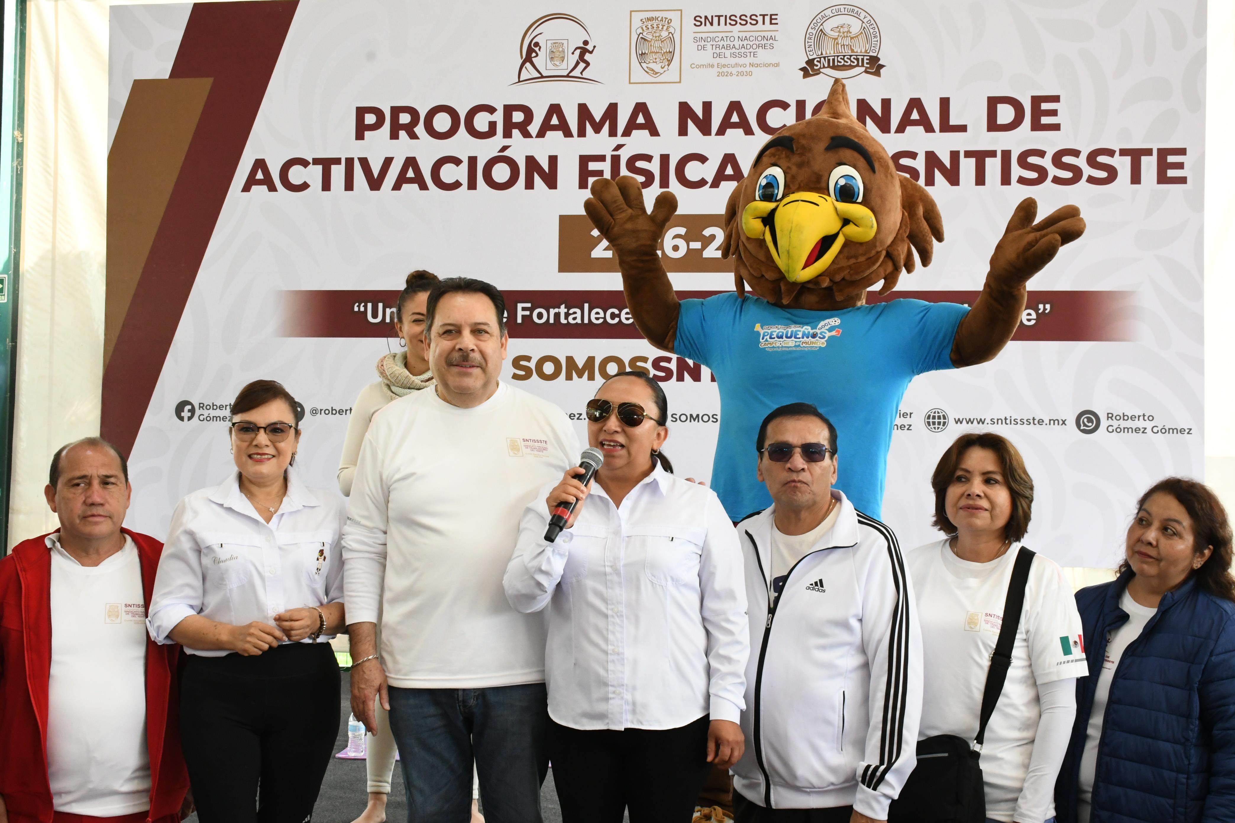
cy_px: 412
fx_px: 1372
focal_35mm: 40
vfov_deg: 33.4
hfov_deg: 48.5
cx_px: 618
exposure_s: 1/100
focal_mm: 27
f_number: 13
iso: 2500
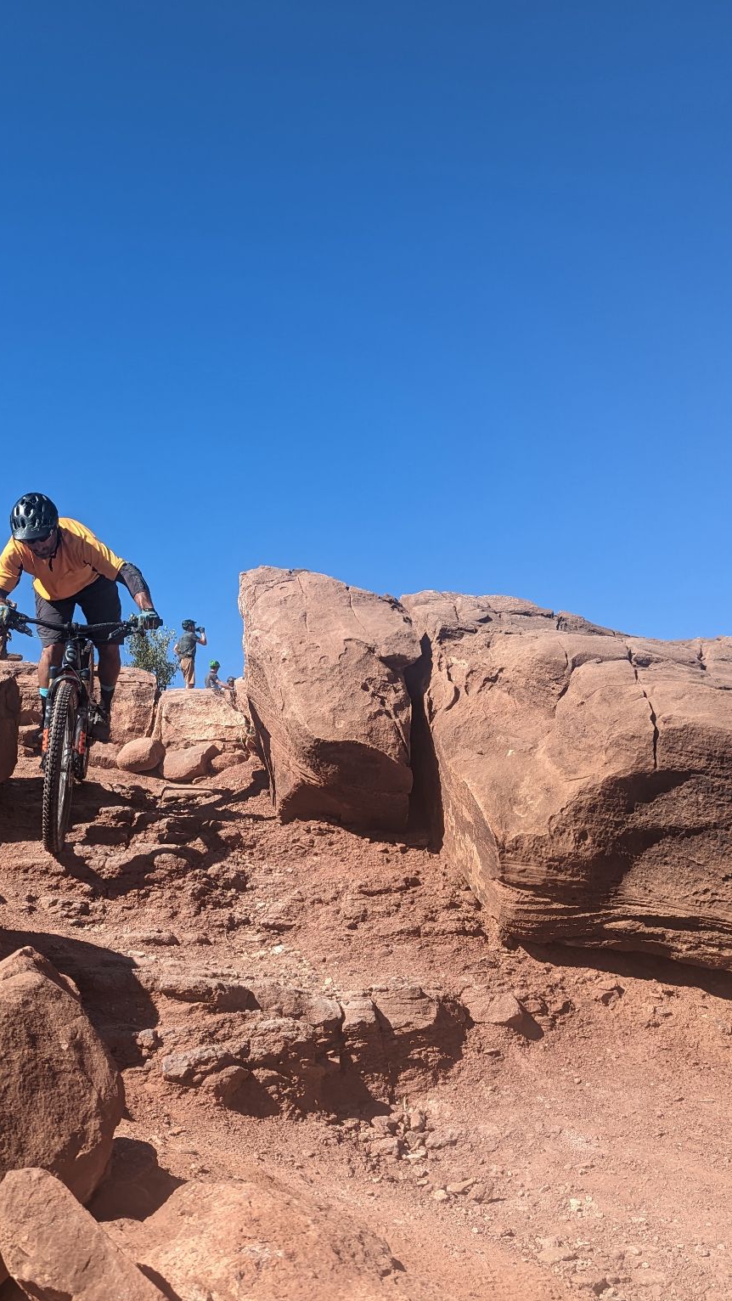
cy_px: 653
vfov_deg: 56.6
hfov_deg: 33.2
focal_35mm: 35
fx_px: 1207
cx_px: 198
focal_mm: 6.81
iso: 43
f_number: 1.85
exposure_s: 1/1508
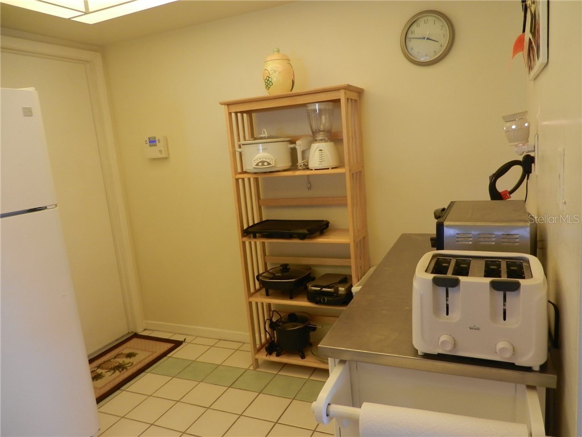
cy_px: 218
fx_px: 420
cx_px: 291
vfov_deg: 54.9
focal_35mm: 25
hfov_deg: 69.4
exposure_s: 1/40
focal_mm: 4.5
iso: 160
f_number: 3.5
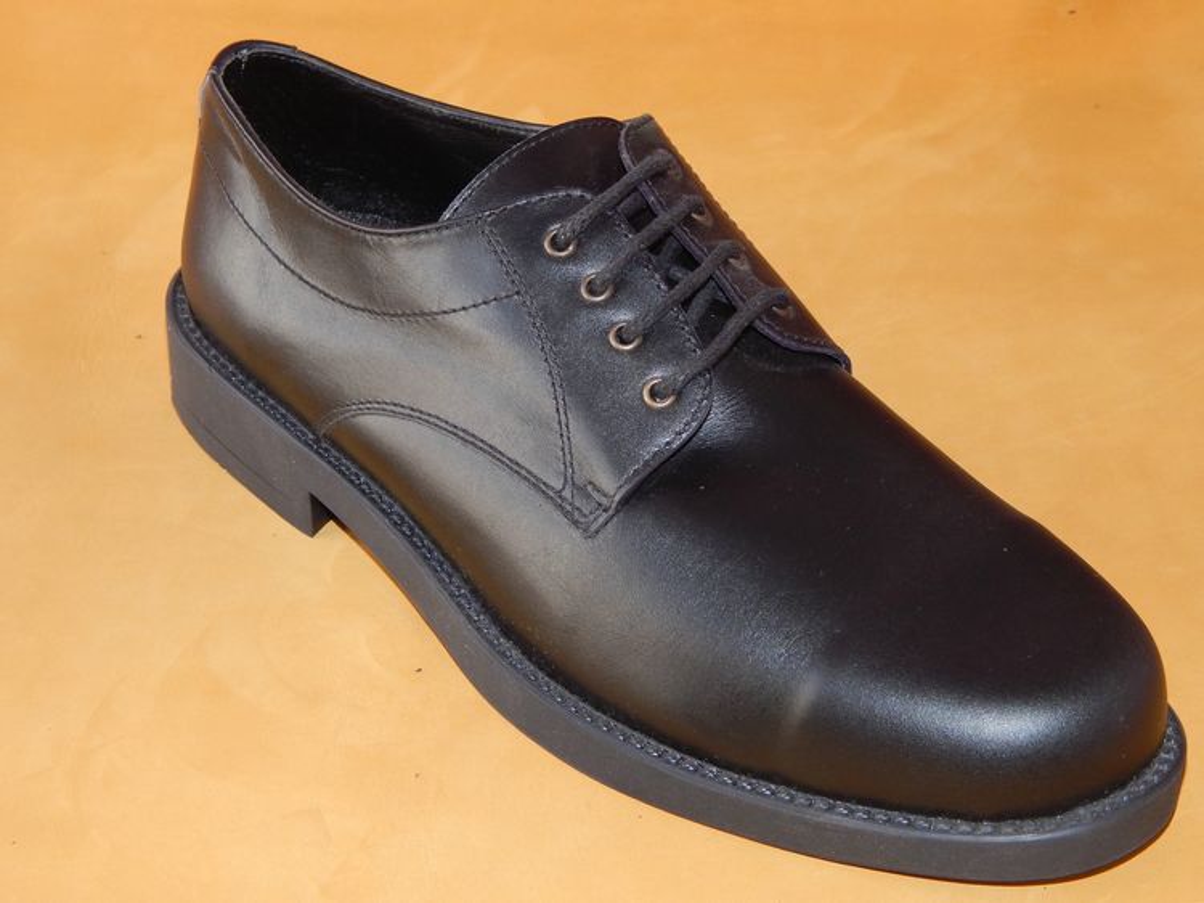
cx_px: 602
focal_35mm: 76
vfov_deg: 19.4
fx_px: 2643
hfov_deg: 25.7
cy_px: 452
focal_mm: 13.5
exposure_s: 1/30
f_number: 4.2
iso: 200
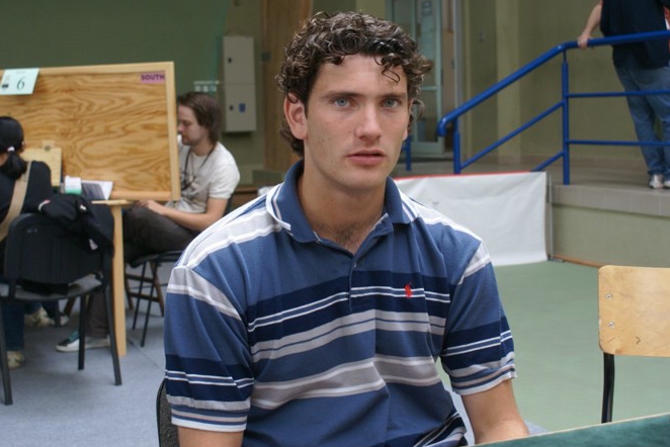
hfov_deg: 35.9
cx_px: 318
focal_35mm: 56
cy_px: 213
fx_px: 1034
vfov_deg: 24.4
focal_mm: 35
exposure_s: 1/40
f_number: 5.6
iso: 400
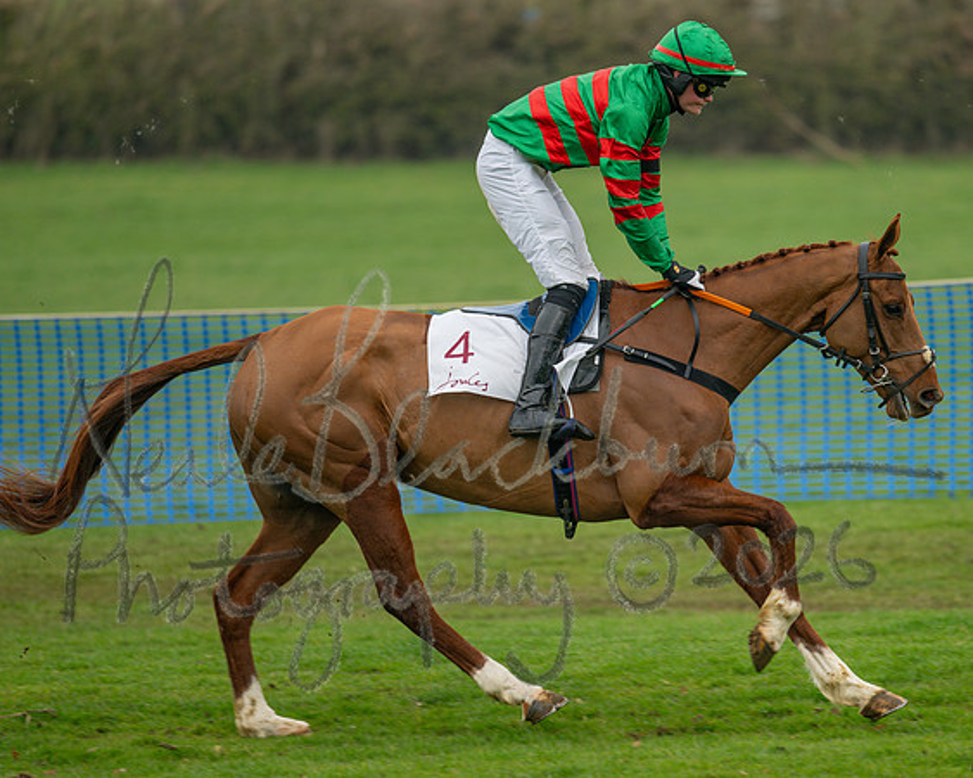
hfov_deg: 4.3
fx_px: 12968
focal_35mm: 450
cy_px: 389
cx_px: 505
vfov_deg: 3.4
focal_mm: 400
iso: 400
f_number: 4.5
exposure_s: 1/640
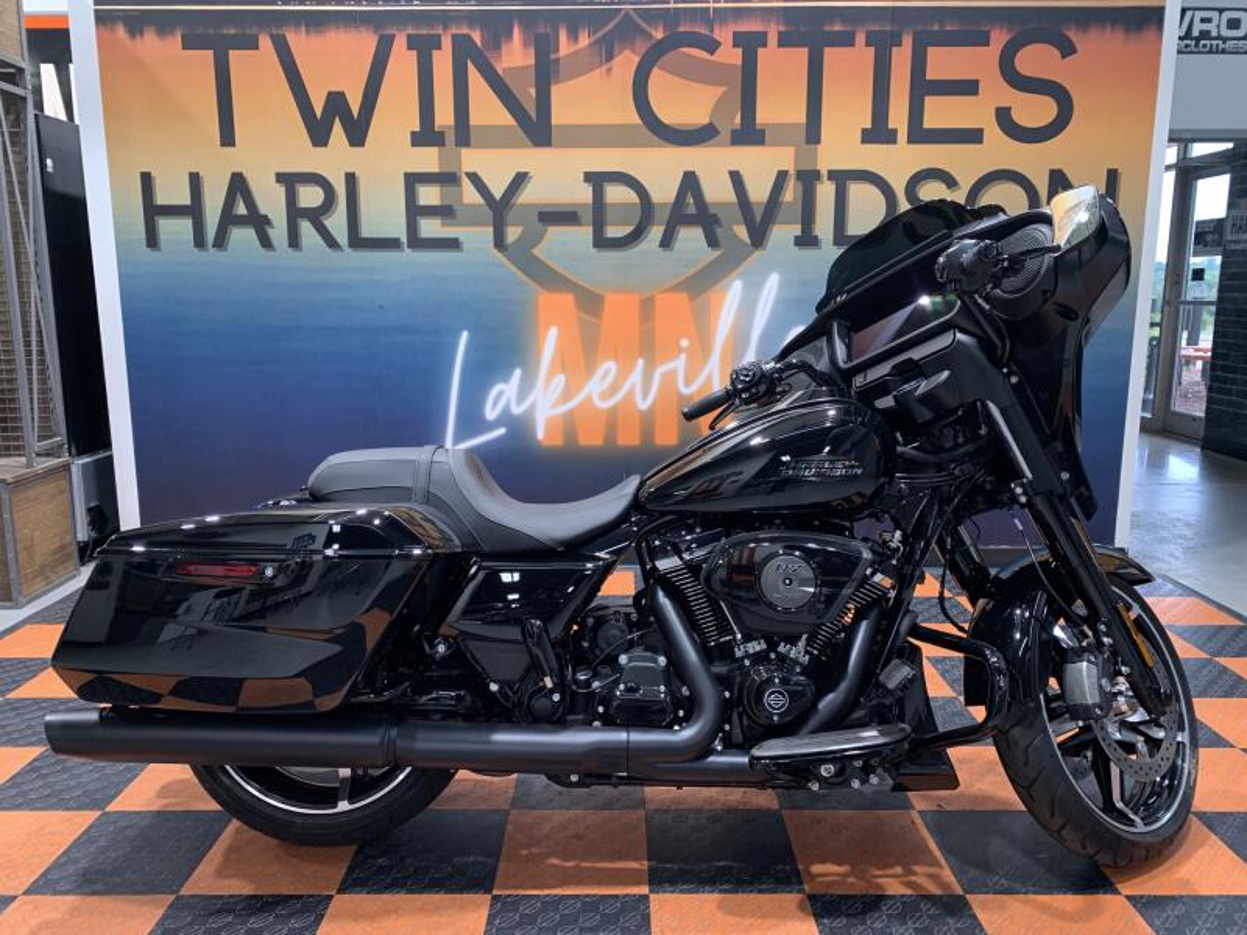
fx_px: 937
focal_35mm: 26
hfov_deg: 67.3
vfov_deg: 53.1
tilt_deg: -9.6
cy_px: 468
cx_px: 624
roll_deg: -0.7
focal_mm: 4.25
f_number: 1.8
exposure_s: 1/60
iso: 125
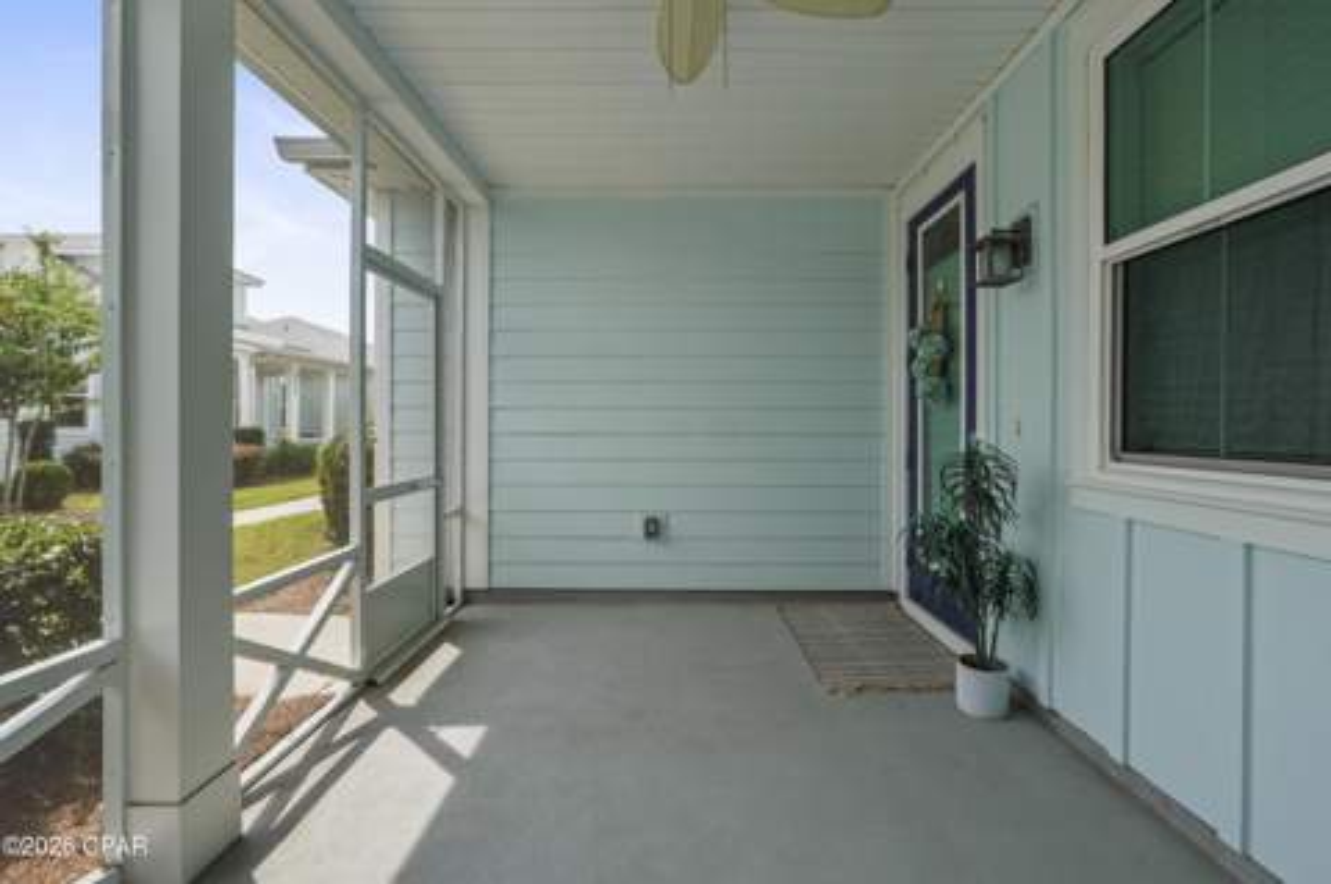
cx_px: 666
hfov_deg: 100.4
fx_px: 554
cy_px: 442
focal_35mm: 15
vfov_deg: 77.2
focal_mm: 10
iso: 100
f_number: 6.3
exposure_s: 1/80
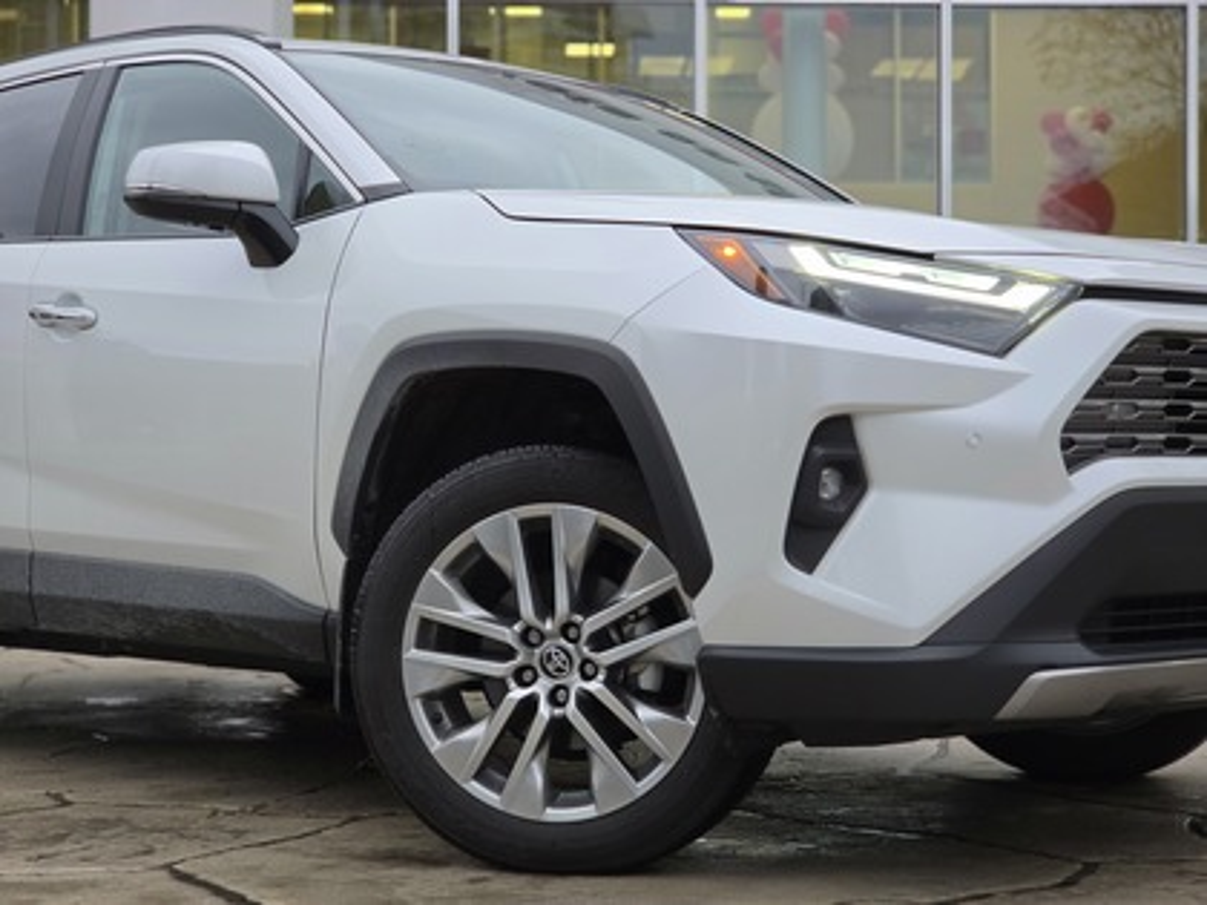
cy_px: 452
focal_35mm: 69
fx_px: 2406
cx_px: 604
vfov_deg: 21.3
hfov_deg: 28.2
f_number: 2.4
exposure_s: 1/120
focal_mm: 7
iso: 40
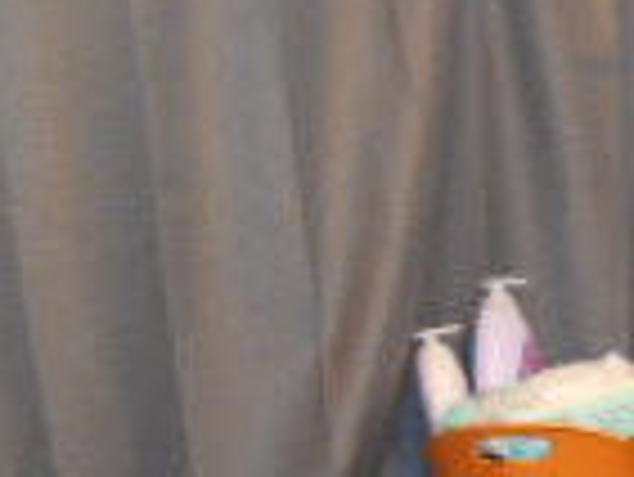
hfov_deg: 13.3
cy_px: 657
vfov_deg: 12.1
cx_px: 1425
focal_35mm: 118
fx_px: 2163
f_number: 3.4
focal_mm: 4.7
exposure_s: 1/25
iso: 280
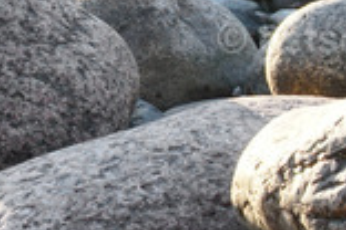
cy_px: 233
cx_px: 787
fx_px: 1041
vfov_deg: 12.5
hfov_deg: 14.1
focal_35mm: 108
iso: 400
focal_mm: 11
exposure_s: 1/40
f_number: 11
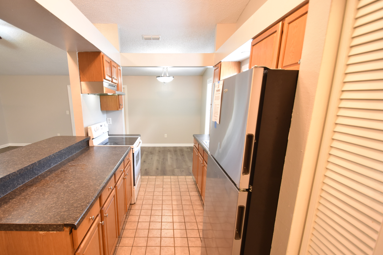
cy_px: 148
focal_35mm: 18
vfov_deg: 67.0
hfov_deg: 89.6
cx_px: 169
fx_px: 191
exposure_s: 1/20
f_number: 3.5
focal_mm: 10
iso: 800
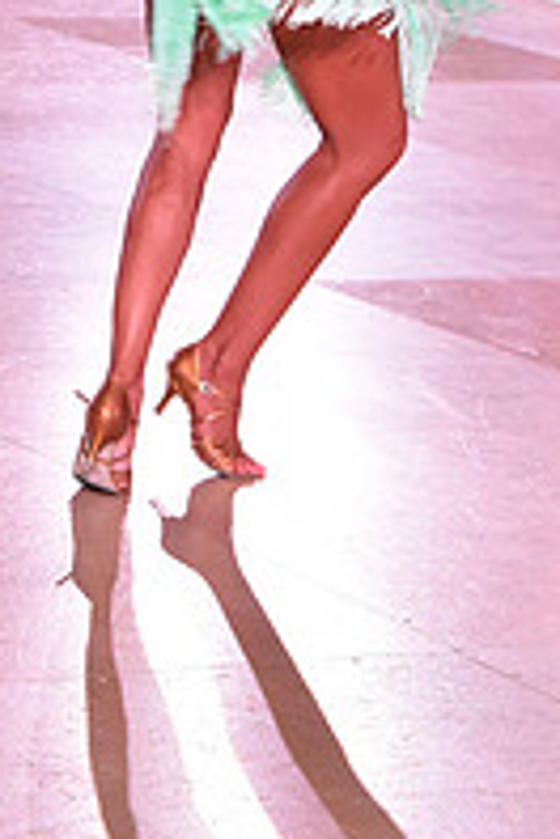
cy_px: -280
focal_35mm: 220
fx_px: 5133
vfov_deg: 9.2
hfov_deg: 6.2
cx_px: -83
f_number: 6.3
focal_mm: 75
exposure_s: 1/320
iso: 2500
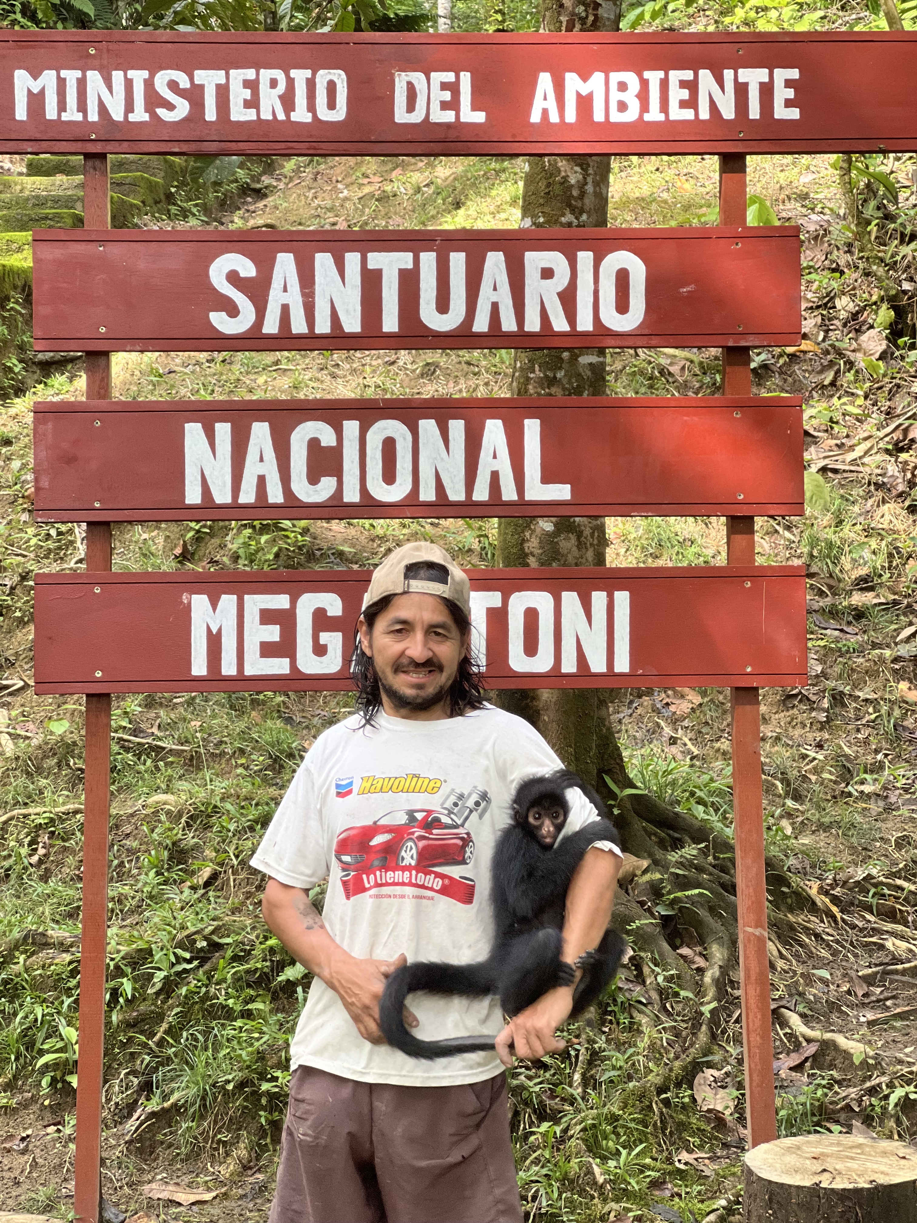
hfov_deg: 19.1
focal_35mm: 77
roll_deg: +0.4
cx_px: 458
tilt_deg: +0.6
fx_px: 2720
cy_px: 612
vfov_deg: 25.3
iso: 160
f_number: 2.8
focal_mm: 9
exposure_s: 1/121
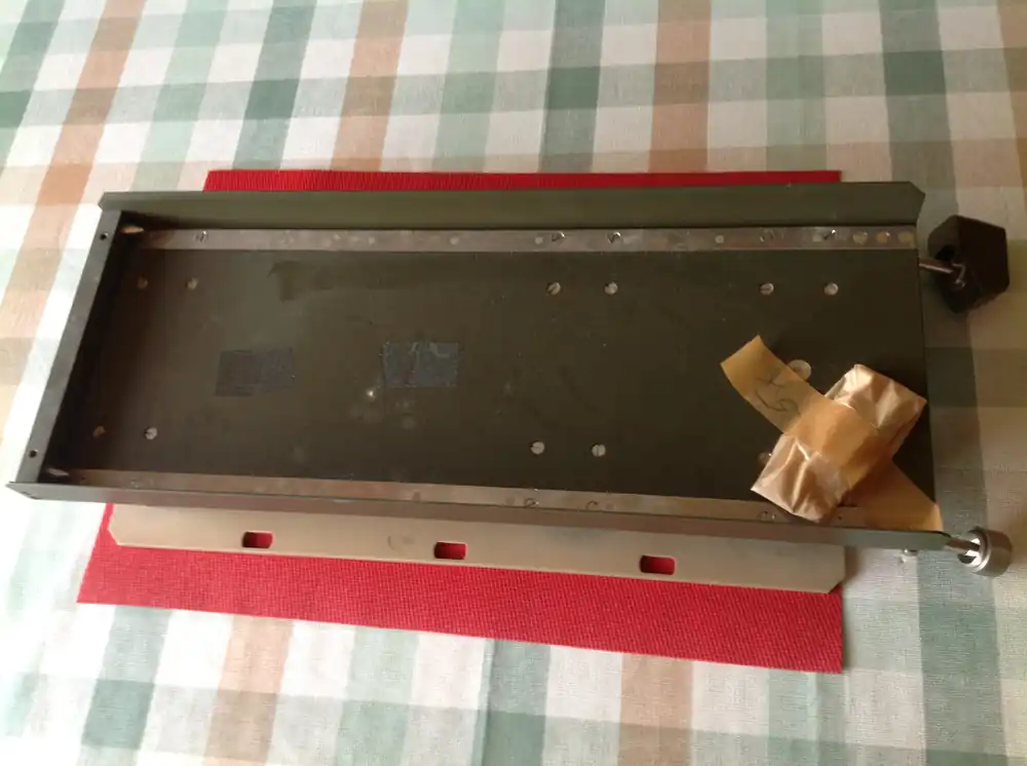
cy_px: 383
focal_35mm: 35
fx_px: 1036
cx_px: 514
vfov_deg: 40.6
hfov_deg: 52.7
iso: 100
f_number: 2.4
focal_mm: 4.28
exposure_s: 1/15
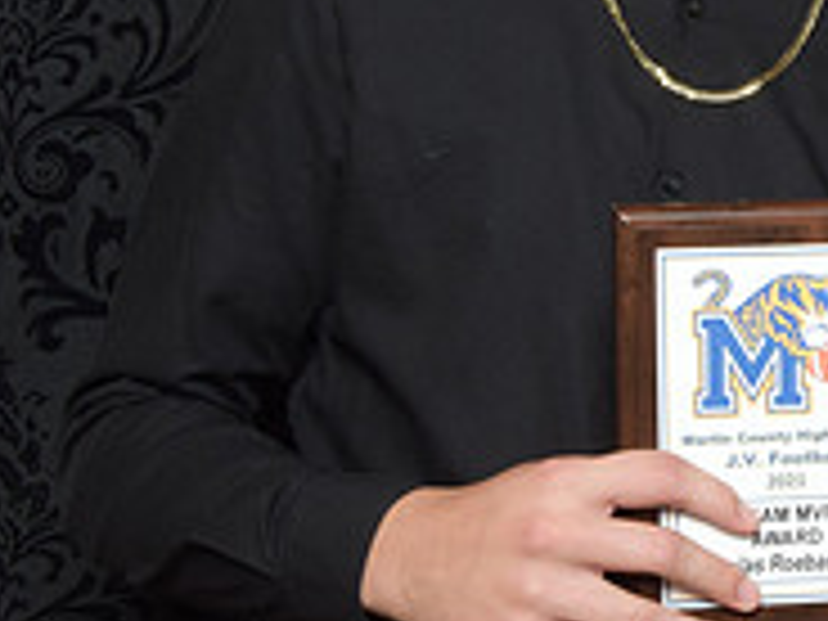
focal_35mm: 118
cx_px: 963
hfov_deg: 16.1
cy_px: 97
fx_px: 2823
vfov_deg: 12.5
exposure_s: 1/60
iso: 500
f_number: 20
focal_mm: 26
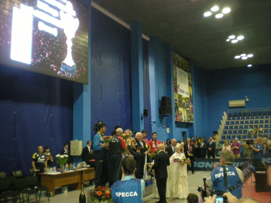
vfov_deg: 37.7
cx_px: 136
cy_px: 102
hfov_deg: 49.0
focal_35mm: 38
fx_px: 298
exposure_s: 1/60
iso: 470
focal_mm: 6.3
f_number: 3.1
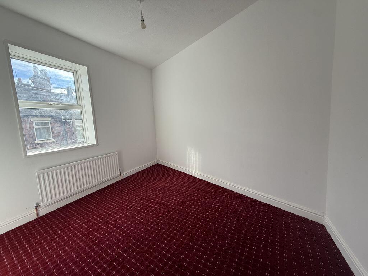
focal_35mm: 14
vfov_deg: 85.7
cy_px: 138
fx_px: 149
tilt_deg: -5.8
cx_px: 184
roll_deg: +2.8
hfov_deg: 102.1
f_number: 2.2
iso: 50
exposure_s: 1/276
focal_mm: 2.22
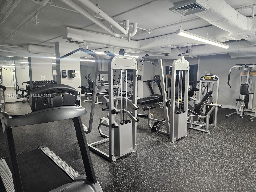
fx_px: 170
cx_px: 128
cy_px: 96
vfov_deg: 58.9
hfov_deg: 73.9
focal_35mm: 23
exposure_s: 1/120
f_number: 1.8
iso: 400
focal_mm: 5.4
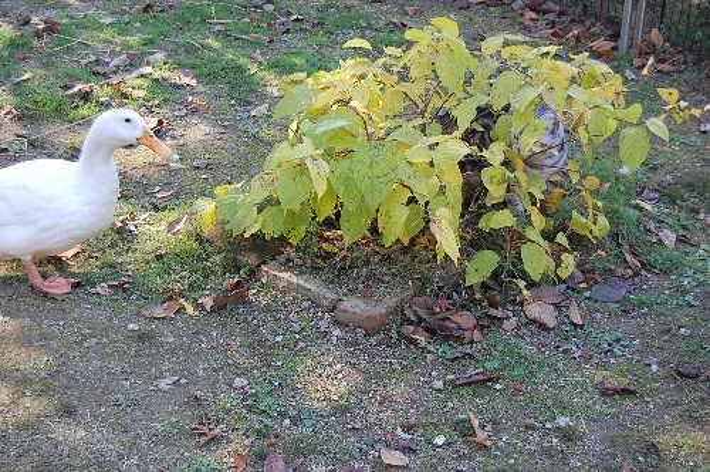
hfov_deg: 35.1
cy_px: 236
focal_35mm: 57
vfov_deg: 23.7
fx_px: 1123
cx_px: 355
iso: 400
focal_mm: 38
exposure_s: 1/100
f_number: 5
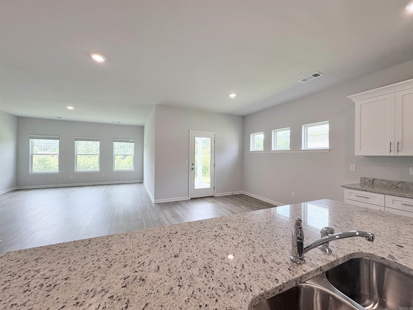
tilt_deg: +0.8
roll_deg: -0.6
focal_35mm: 14
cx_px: 206
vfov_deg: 85.7
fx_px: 167
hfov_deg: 102.1
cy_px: 155
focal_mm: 2.22
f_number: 2.2
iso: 100
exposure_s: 1/137
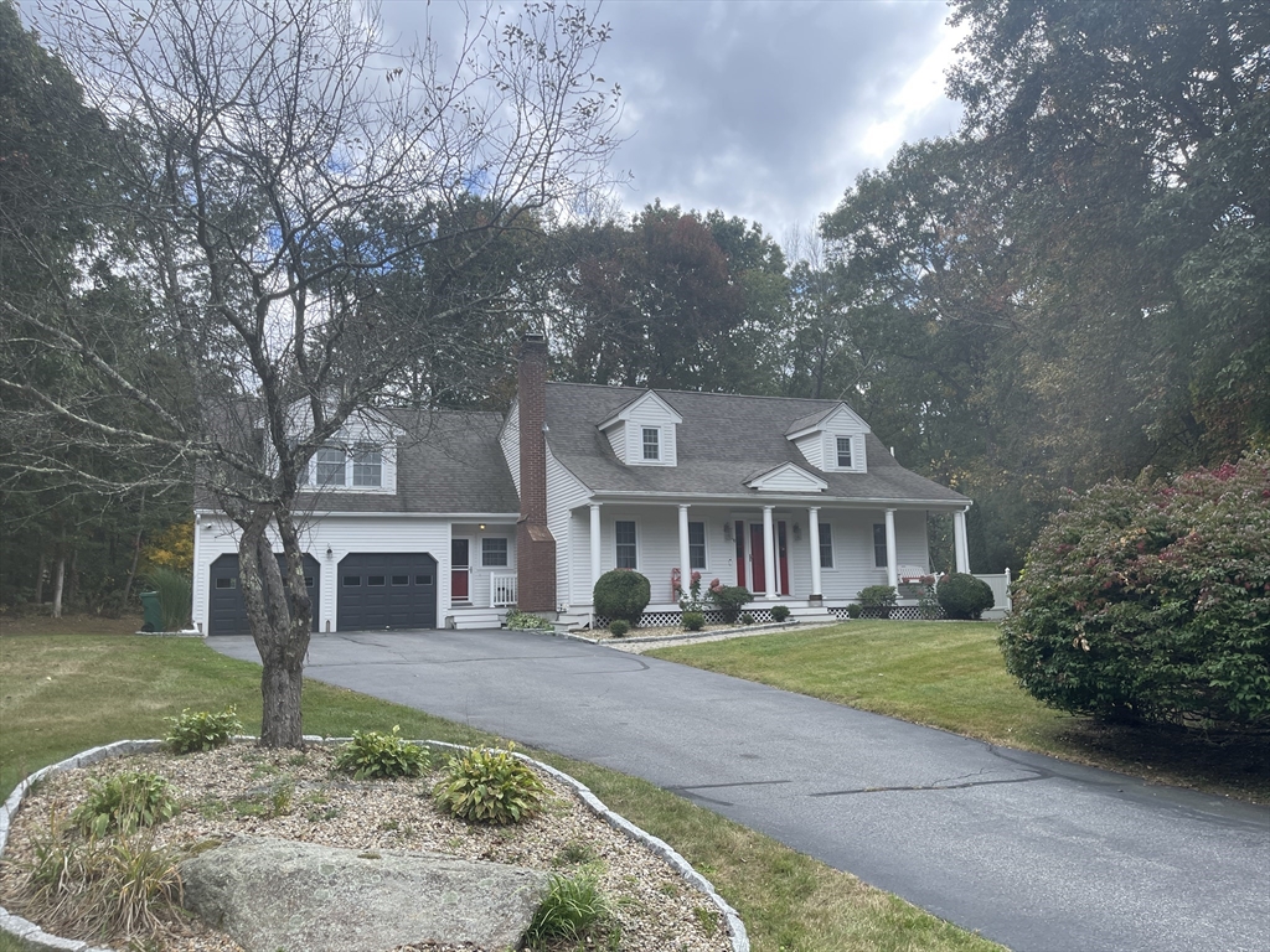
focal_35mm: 25
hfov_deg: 69.4
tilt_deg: +7.1
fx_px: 917
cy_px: 476
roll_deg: +1.3
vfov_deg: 54.9
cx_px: 635
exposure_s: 1/1109
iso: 32
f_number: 1.6
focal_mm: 5.1
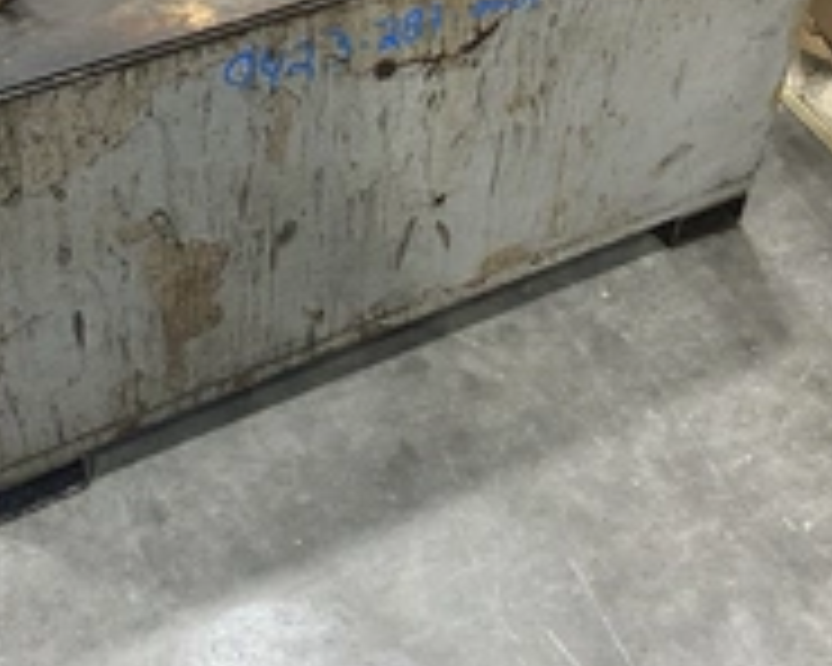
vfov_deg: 26.8
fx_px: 1354
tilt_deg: -37.9
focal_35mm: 55
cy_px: 81
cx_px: 198
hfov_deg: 33.4
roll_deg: +2.5
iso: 320
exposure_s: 1/60
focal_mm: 5.7
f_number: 1.5
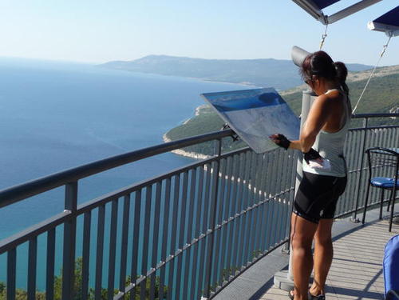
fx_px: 576
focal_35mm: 50
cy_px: 150
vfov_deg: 29.1
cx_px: 200
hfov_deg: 38.2
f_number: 4.2
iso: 100
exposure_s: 1/640
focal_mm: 8.5
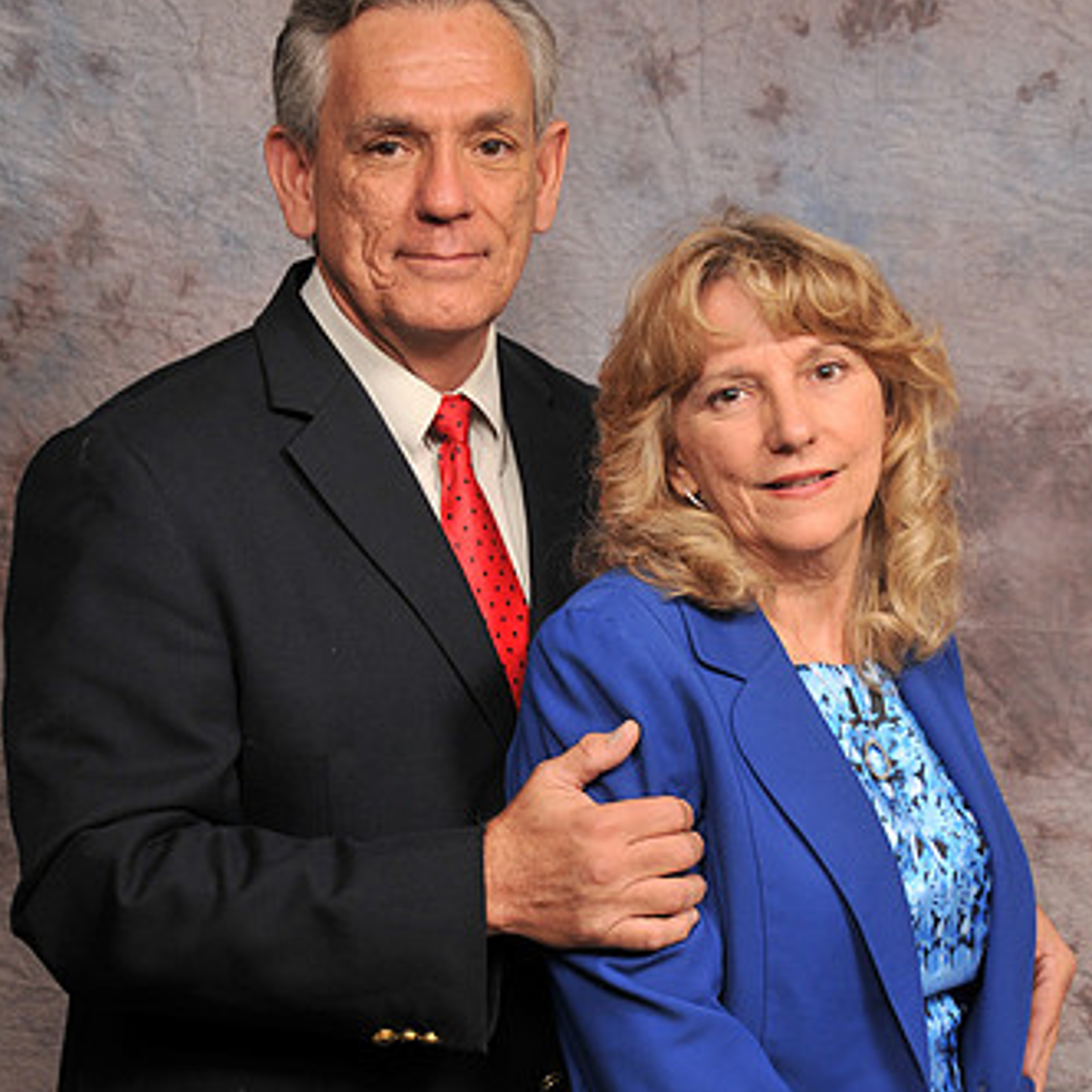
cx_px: 518
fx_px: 2775
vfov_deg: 22.2
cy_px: 655
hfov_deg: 22.3
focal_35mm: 78
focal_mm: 35
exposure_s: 1/125
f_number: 5.6
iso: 200
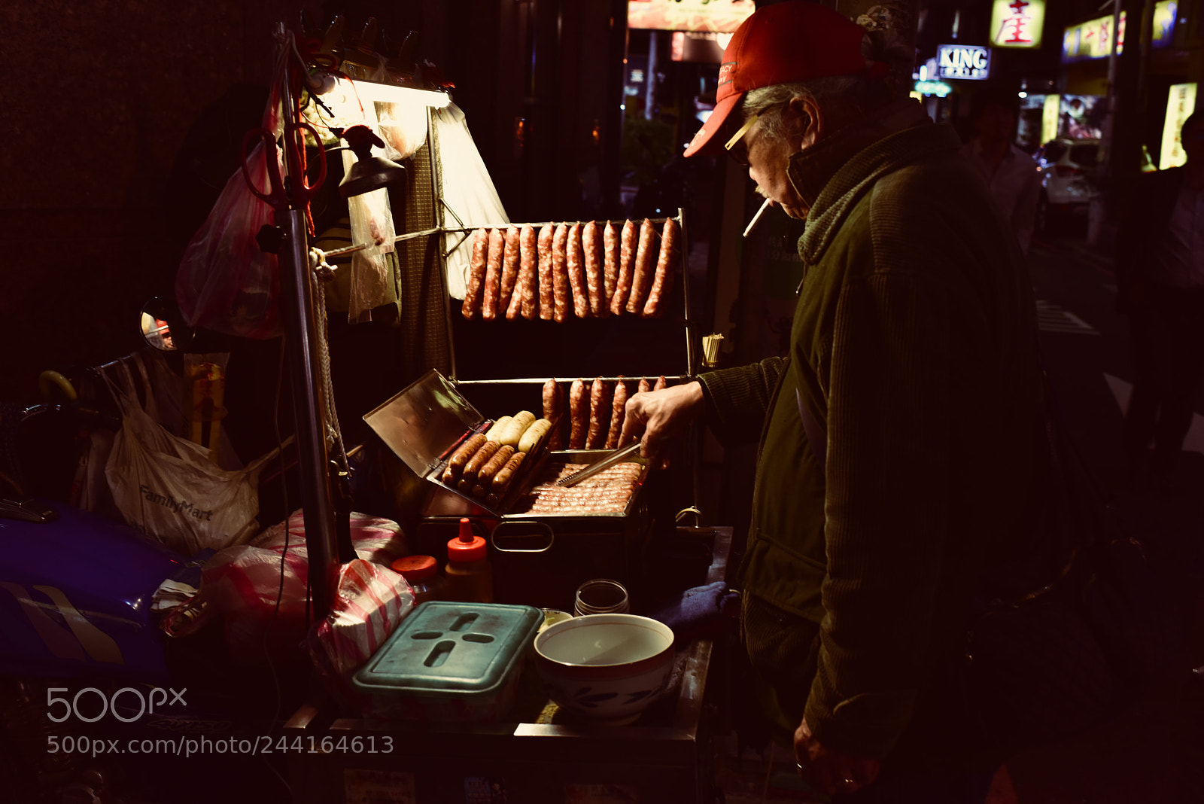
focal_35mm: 35
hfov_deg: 54.4
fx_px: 1171
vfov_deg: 37.9
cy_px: 402
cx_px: 602
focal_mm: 35
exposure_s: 1/60
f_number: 4.5
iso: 1000
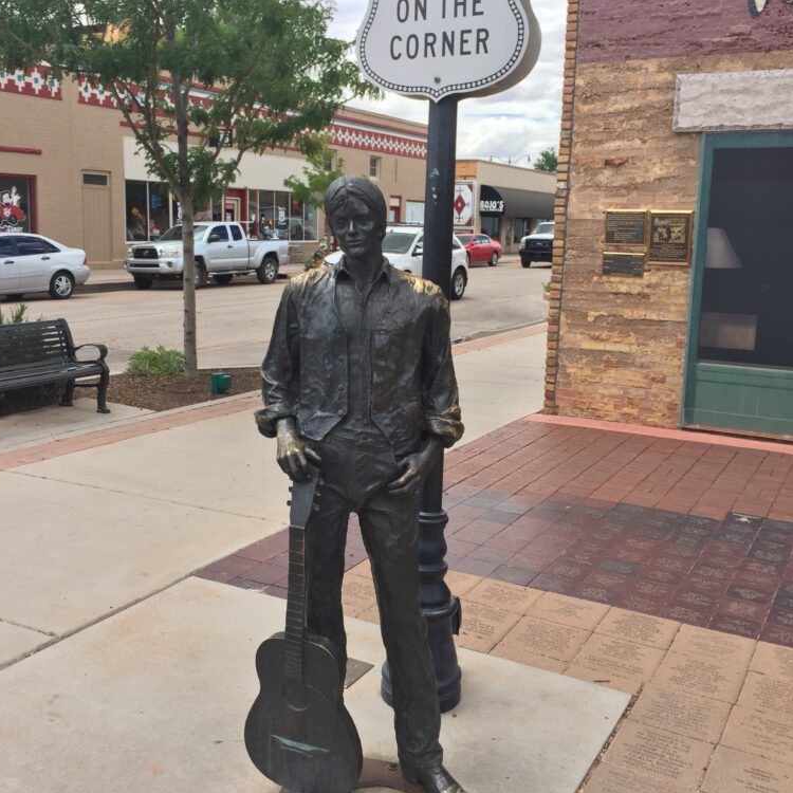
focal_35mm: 35
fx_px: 907
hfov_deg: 47.2
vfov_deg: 47.1
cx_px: 389
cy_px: 354
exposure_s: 1/964
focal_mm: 4.15
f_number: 2.2
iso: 32
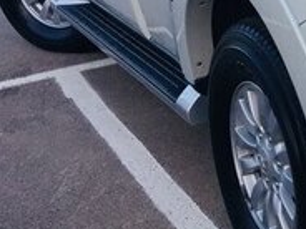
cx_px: 521
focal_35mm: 104
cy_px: -54
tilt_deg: -10.8
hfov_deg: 16.4
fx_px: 919
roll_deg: +2.0
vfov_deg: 13.8
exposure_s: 1/421
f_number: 2.2
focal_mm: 4.15
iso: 32
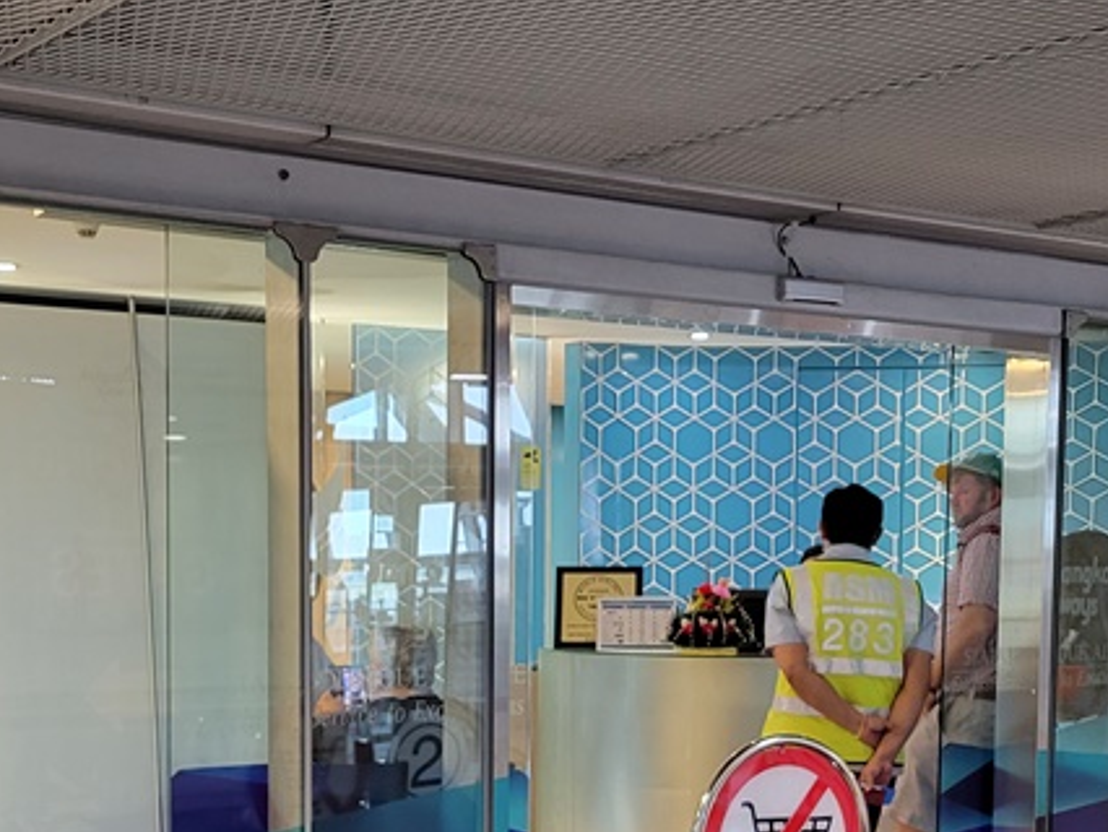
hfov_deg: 31.5
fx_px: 1954
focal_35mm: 61
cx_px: 401
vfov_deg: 23.5
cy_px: 736
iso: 400
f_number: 1.8
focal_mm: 5.4
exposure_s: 1/40
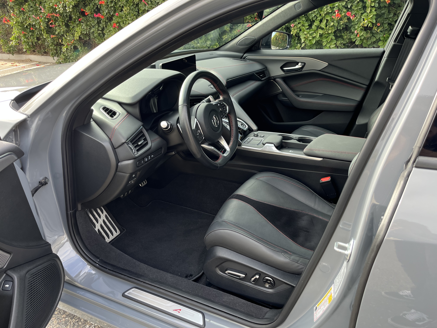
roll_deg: +0.7
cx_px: 218
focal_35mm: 26
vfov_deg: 53.1
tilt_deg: -24.9
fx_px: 328
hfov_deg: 67.3
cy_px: 164
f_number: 1.6
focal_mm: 5.1
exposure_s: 1/164
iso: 40
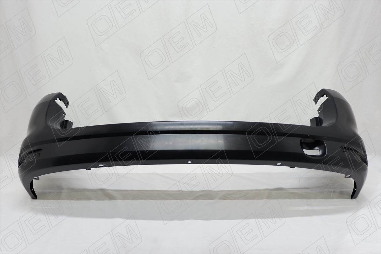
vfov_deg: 53.1
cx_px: 190
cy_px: 127
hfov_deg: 73.7
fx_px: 254
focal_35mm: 24
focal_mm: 16
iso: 250
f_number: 3.5
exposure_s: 1/34
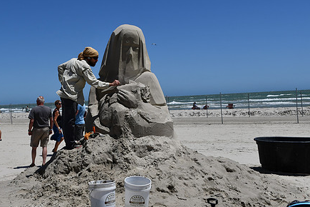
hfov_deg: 38.1
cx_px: 129
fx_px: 448
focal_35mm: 52
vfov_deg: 25.9
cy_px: 84
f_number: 11
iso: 100
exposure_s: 1/500
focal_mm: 26
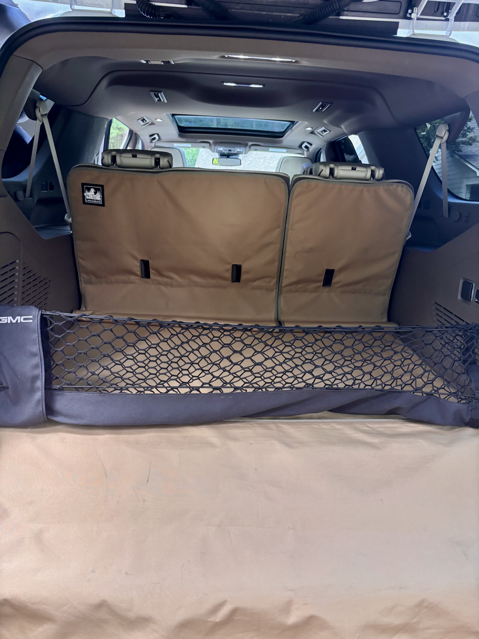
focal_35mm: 26
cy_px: 320
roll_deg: -2.4
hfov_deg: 53.1
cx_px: 240
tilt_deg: -13.3
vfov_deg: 67.3
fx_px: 480
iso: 125
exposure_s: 1/71
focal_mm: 5.96
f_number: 1.6
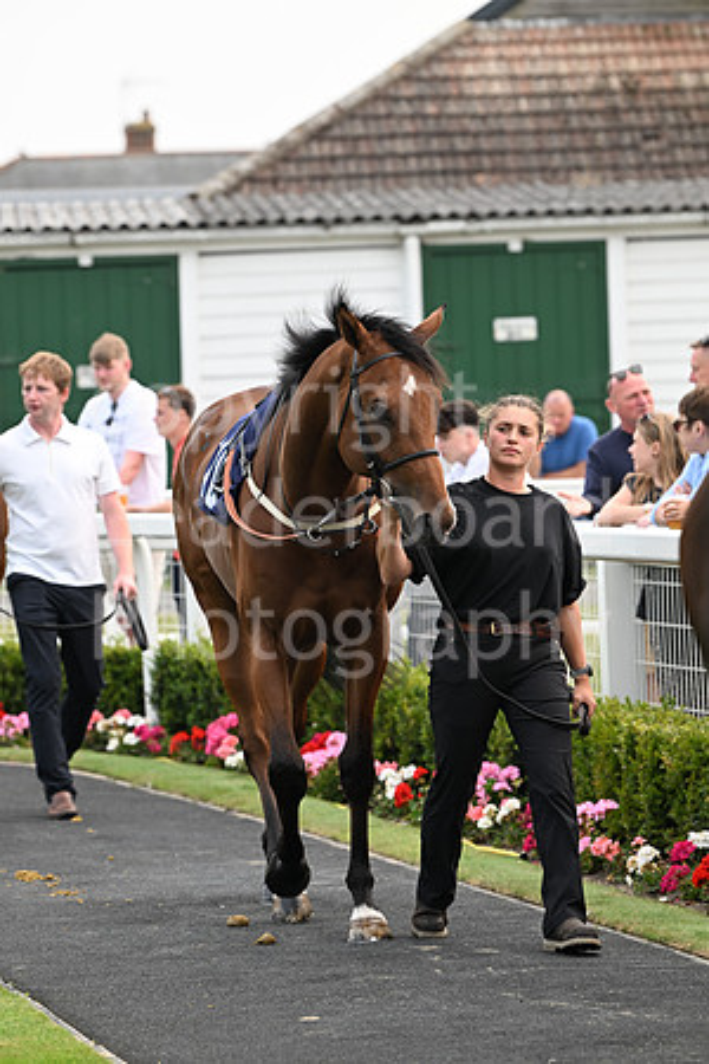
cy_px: 532
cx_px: 354
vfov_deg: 10.3
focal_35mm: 200
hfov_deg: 6.9
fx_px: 5908
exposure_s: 1/400
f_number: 5.6
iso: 640
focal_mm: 200
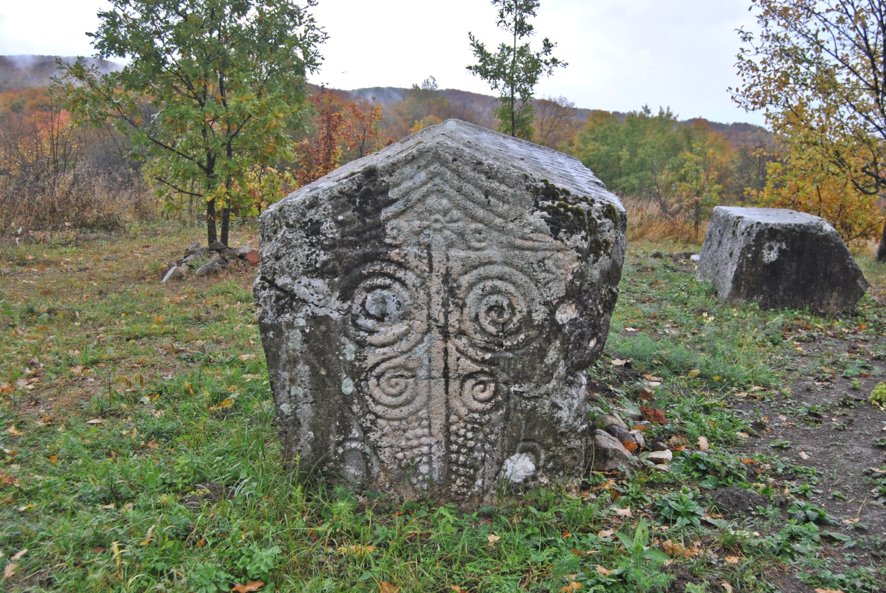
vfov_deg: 34.3
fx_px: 961
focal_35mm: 39
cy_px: 296
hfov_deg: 49.5
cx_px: 443
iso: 200
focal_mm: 26
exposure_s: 1/100
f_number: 5
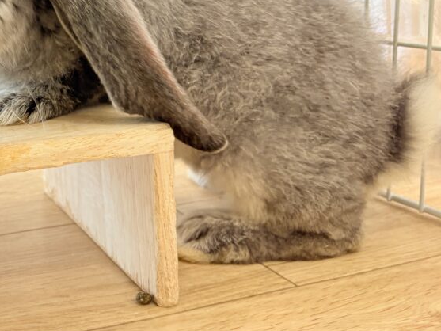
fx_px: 714
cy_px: 113
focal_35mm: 56
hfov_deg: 31.2
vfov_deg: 26.0
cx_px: -21
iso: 125
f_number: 1.6
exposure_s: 1/100
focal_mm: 5.96
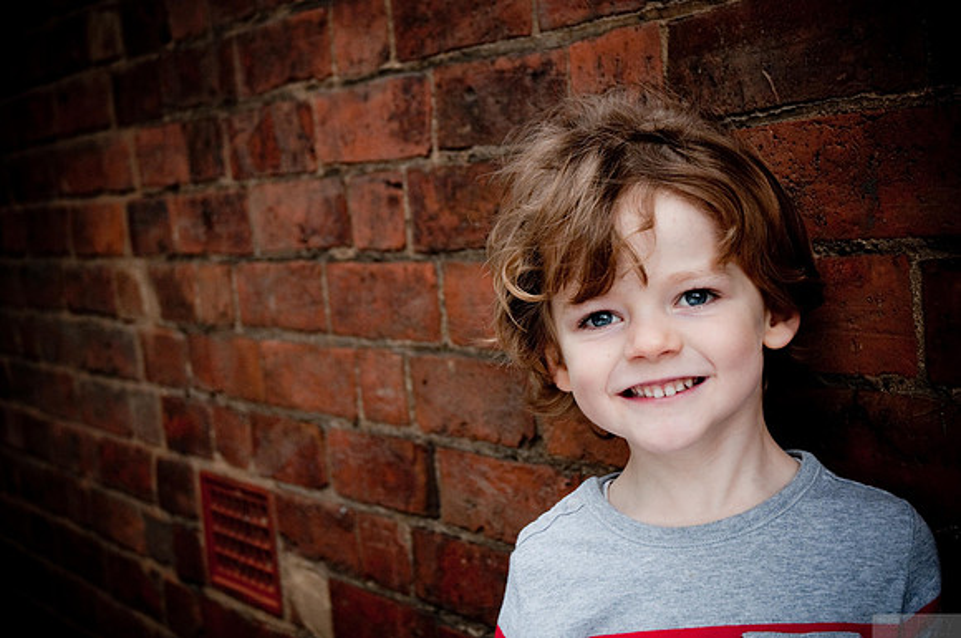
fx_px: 1599
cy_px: 319
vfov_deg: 22.6
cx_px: 480
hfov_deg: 33.4
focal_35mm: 60
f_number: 4.2
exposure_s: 1/500
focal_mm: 40
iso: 800
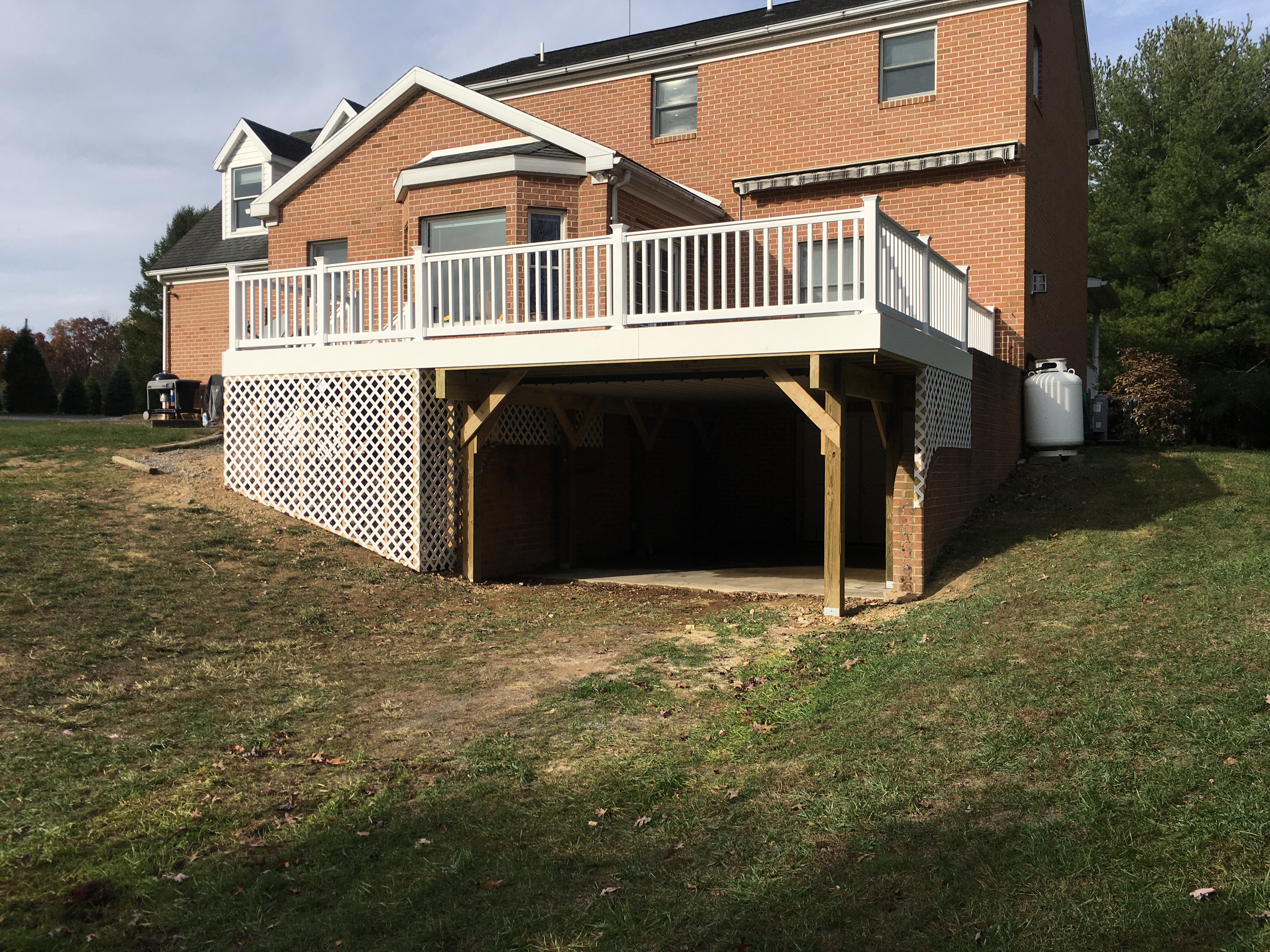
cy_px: 476
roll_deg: -1.3
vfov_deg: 48.2
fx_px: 1064
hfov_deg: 61.7
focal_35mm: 29
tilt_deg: +1.3
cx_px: 635
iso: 25
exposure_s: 1/1876
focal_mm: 4.15
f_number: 2.2
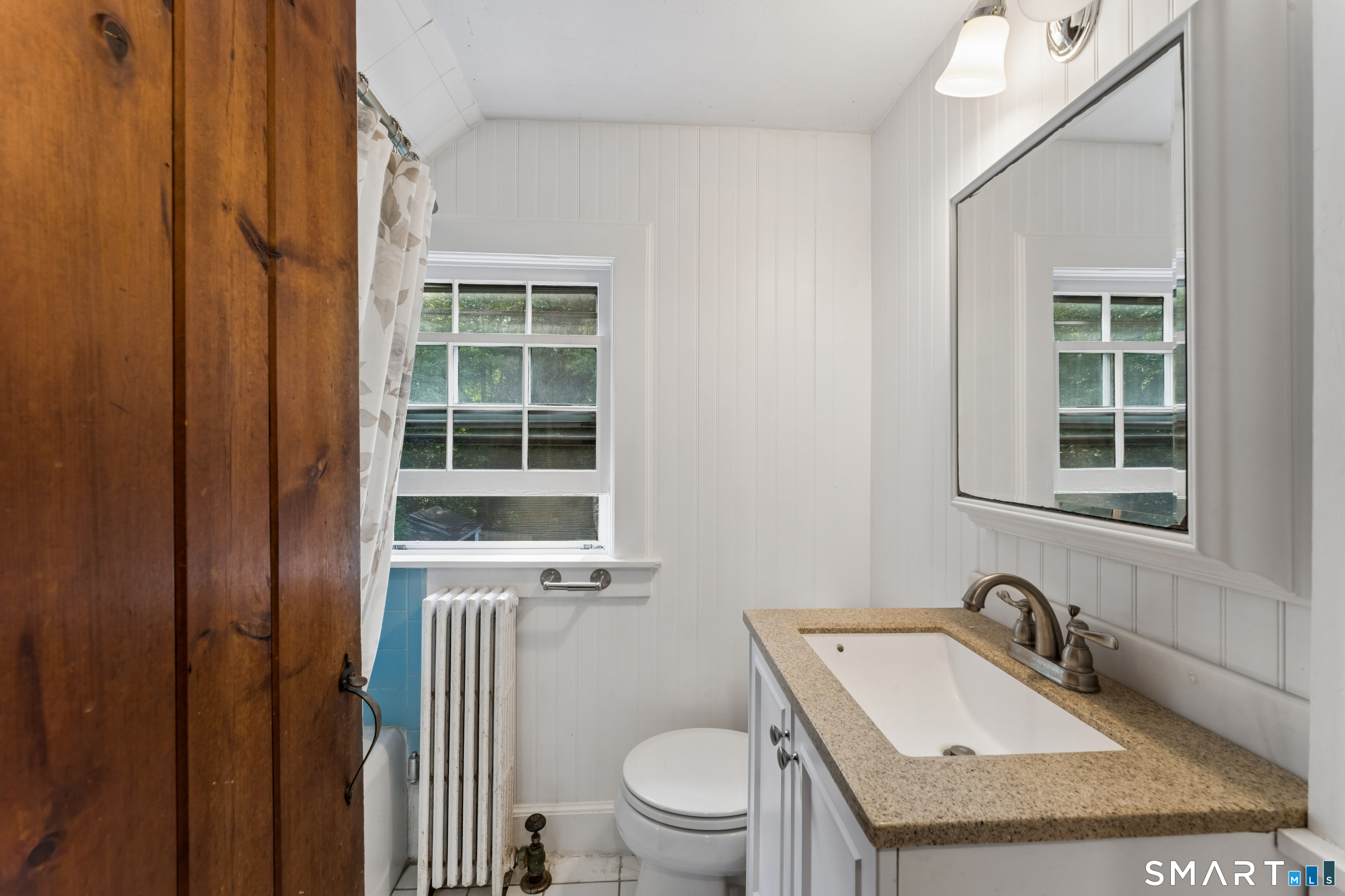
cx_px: 672
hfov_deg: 104.3
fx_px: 523
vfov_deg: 81.2
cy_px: 448
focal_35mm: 14
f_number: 13
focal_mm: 14
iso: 400
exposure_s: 1/5
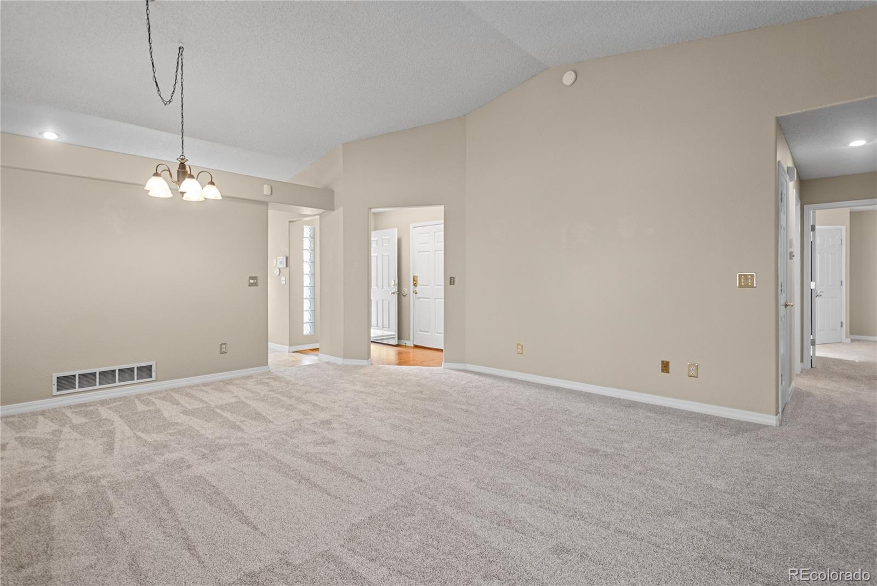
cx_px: 438
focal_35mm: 16
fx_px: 402
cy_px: 293
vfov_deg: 72.2
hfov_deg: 94.9
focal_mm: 11
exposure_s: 1/5
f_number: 3.8
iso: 200
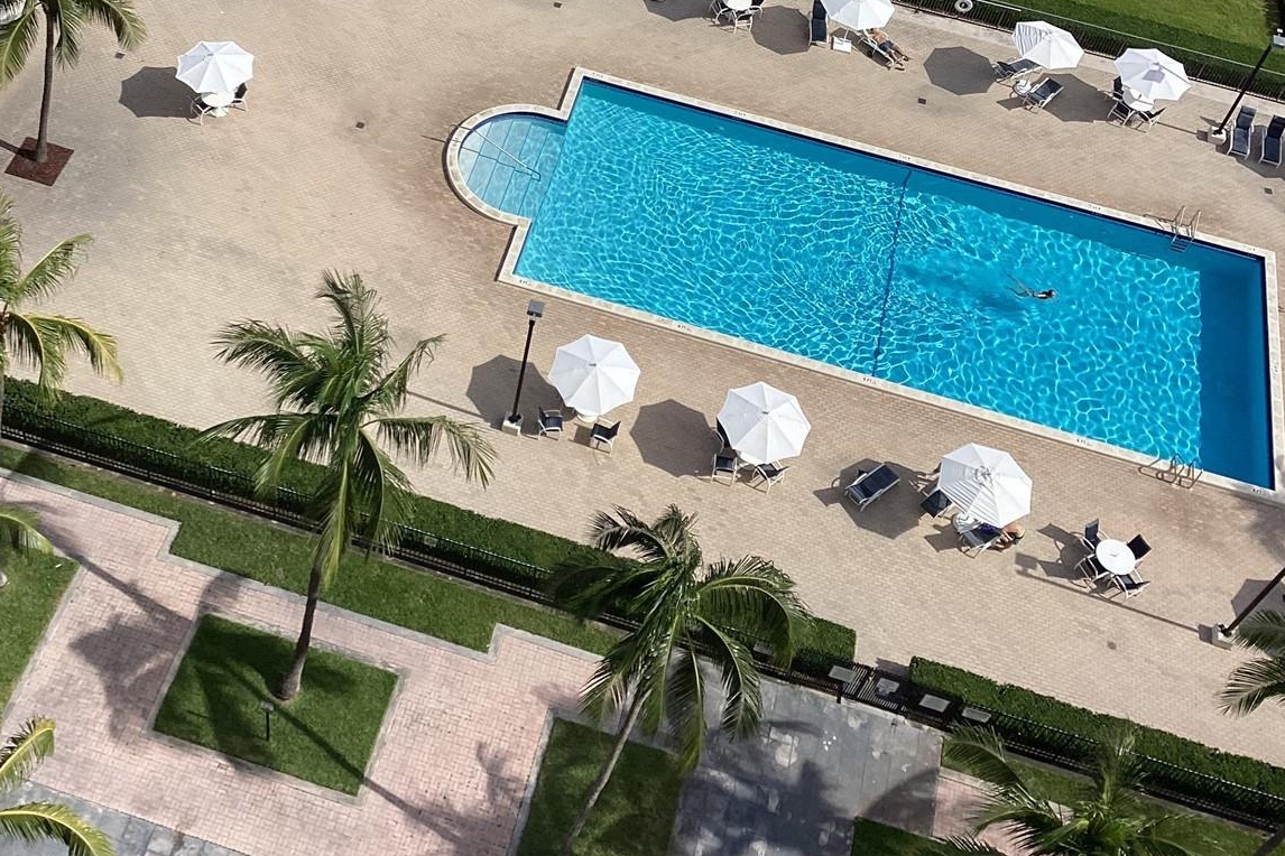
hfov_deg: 43.4
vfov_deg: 29.3
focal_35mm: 45
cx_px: 505
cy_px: 198
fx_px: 1606
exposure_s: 1/2092
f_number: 2.4
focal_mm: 3.3
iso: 25
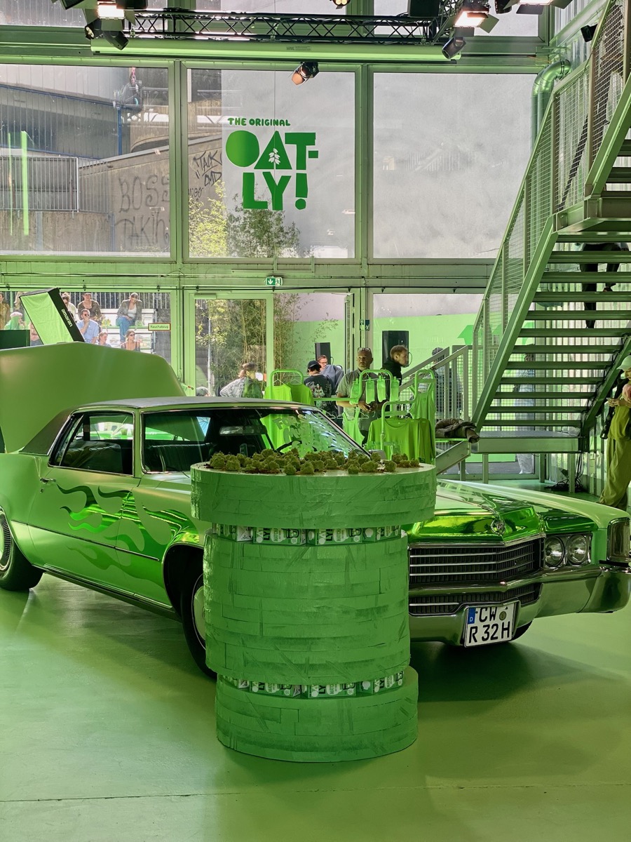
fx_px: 1264
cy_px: 421
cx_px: 316
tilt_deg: -2.4
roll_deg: -0.7
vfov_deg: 36.8
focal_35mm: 52
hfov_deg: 28.0
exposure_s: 1/120
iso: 32
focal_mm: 6
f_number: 2
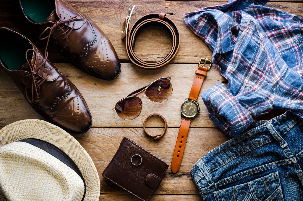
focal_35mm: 75
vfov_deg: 18.1
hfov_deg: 27.0
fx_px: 630
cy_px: 100
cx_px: 152
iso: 100
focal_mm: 50
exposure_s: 1.6
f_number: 11
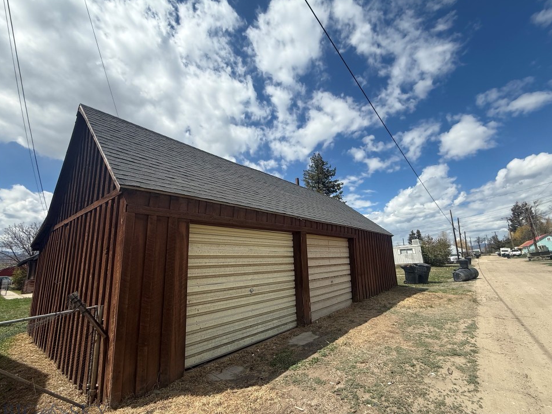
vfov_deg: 81.7
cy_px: 215
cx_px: 292
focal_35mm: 15
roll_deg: +3.3
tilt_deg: +11.5
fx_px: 239
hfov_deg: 98.1
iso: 50
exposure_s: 1/2611
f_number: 2.2
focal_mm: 2.22
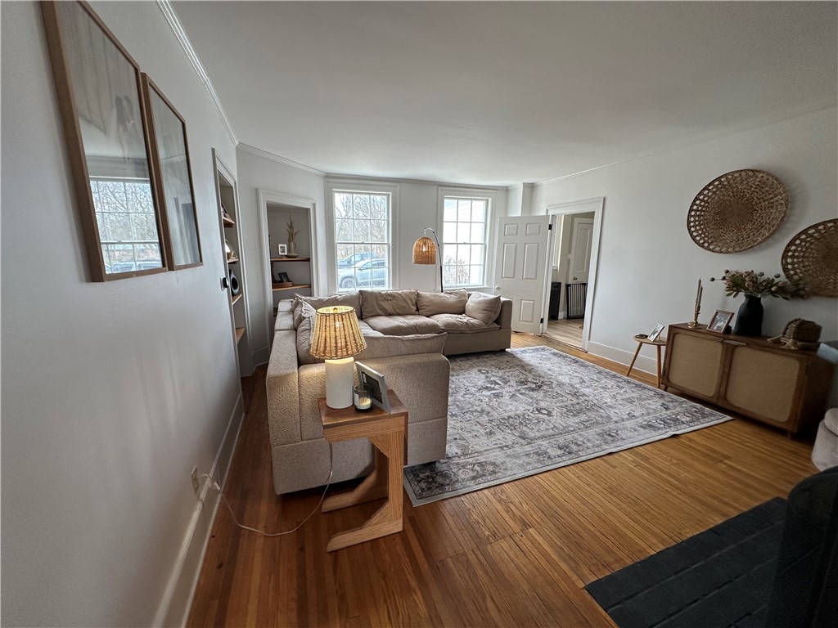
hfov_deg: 102.1
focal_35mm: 14
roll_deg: -0.9
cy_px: 314
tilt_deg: -9.5
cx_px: 419
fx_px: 339
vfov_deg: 85.7
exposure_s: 1/120
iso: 100
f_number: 2.2
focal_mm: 2.22
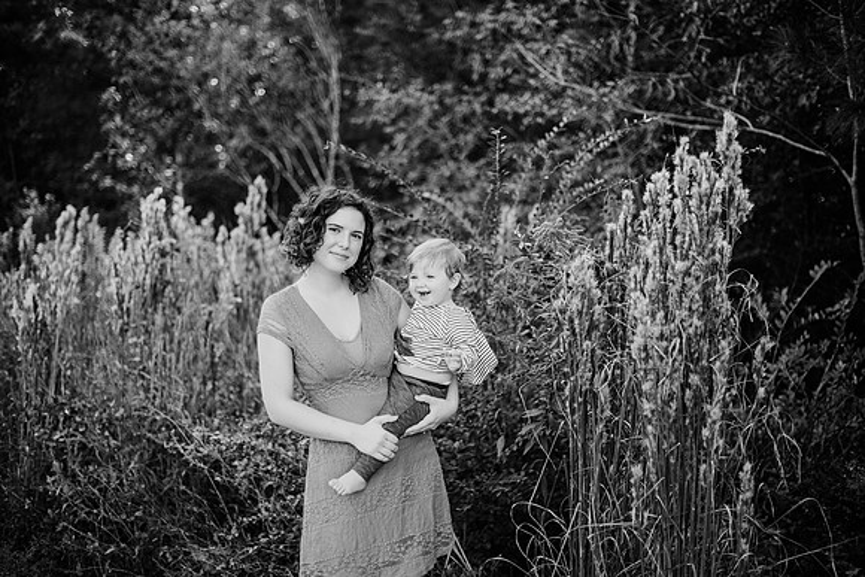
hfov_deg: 39.6
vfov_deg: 27.0
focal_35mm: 50
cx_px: 432
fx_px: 1202
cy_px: 288
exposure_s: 1/800
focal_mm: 50
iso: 200
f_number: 1.8
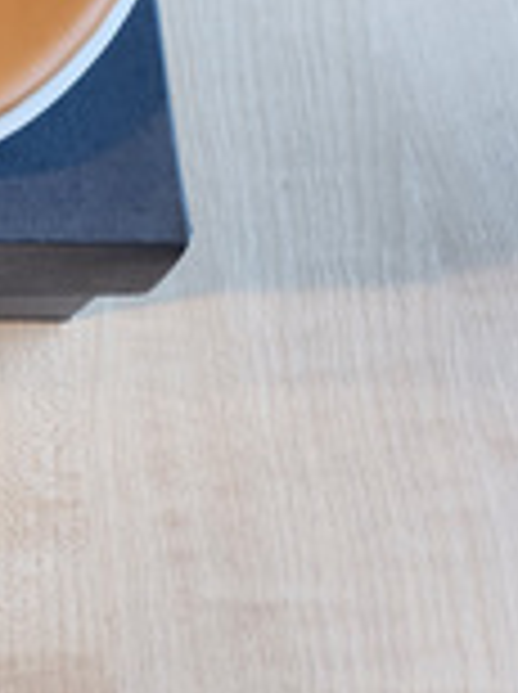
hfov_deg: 17.5
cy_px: -364
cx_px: -178
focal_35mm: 78
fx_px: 1561
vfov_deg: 21.0
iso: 320
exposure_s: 1/100
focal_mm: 5
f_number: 1.8
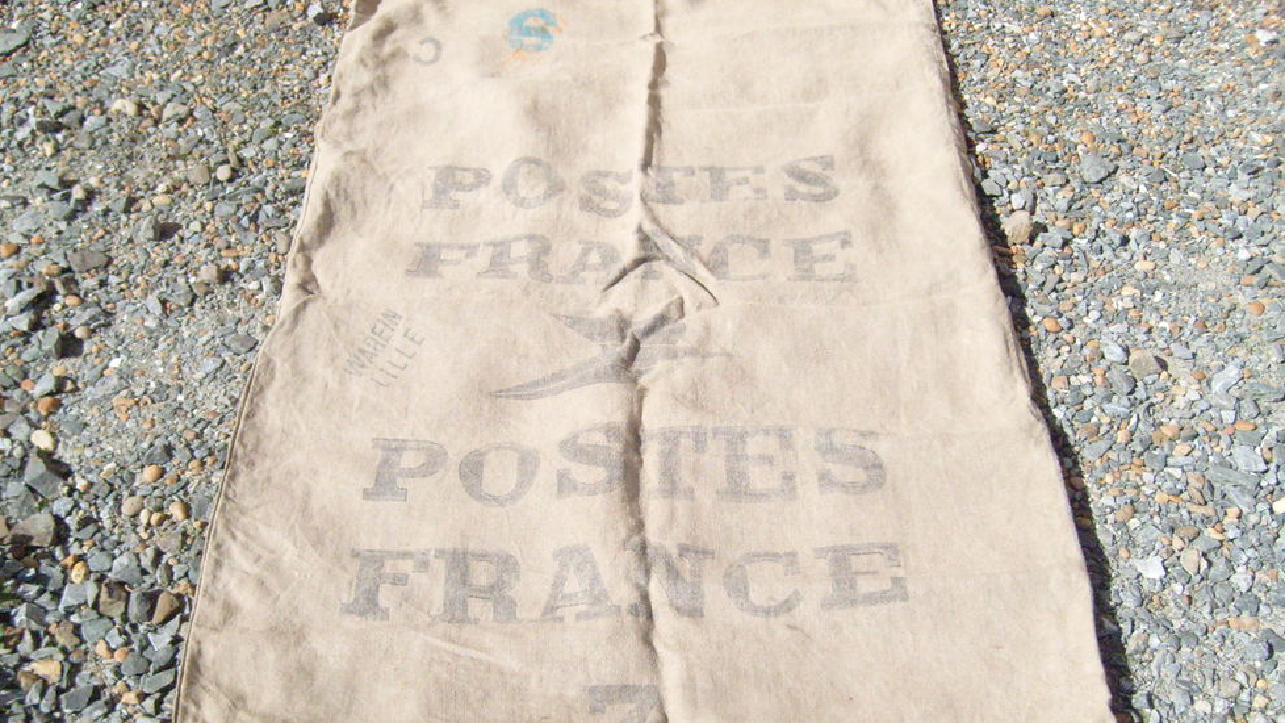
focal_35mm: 39
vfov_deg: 30.3
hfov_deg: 51.6
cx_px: 632
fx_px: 1329
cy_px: 460
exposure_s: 1/1500
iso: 400
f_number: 7.1
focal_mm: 5.8
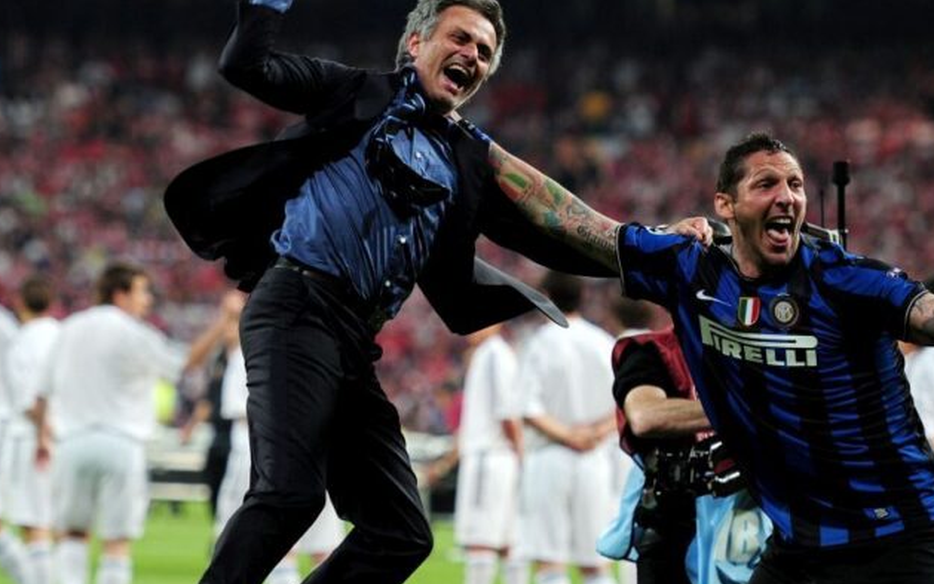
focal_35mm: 249
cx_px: 548
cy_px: 377
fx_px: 6338
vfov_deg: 5.3
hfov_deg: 8.4
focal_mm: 160
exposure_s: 1/800
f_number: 2.8
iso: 1250
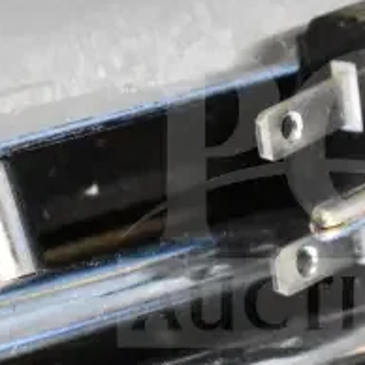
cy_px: 198
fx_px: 2628
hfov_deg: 7.9
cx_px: 327
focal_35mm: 220
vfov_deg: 7.9
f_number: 5.6
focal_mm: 55
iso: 8000
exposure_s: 1/100
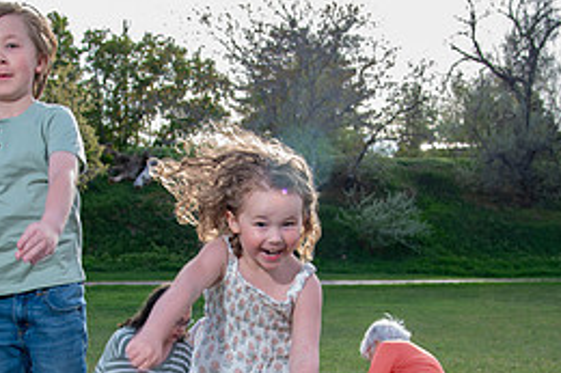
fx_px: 1028
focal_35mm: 66
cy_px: 326
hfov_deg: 30.4
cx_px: 208
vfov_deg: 20.2
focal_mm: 28
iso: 200
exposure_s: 1/200
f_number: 5
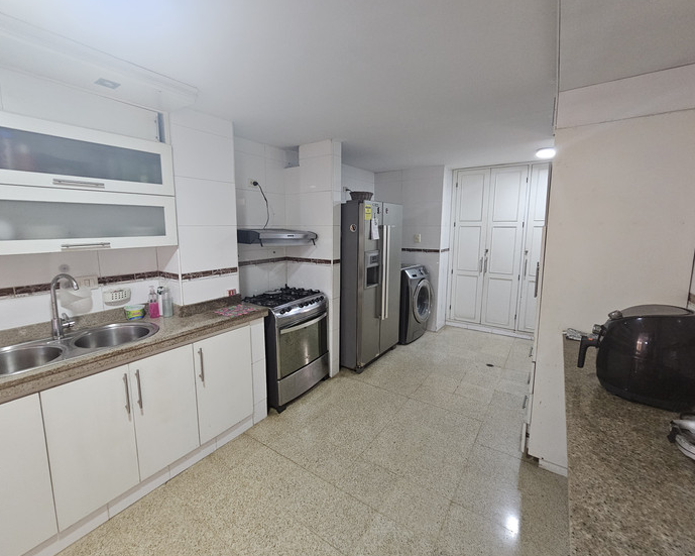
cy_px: 269
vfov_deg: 87.9
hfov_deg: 100.6
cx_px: 328
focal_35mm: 14
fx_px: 288
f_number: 2.2
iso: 320
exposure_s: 1/40
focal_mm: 2.2
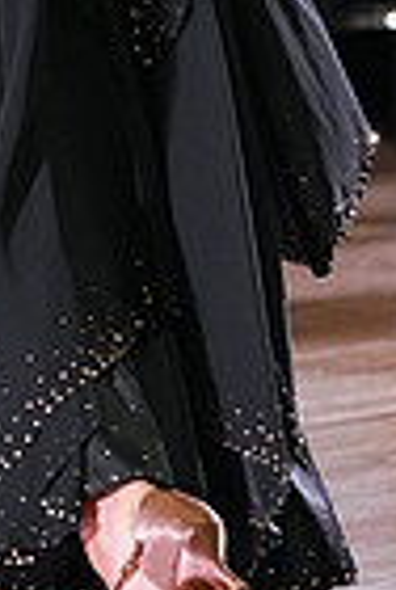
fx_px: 7060
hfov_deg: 3.2
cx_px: -120
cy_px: -333
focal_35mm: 430
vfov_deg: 4.7
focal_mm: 104
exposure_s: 1/400
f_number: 4.5
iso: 6400
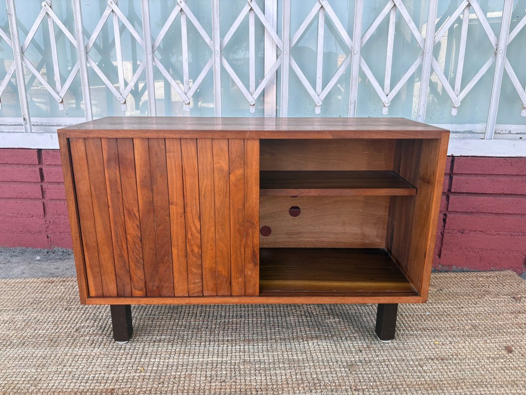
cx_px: 263
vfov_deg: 53.1
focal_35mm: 26
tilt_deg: -13.8
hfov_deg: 67.3
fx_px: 395
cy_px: 198
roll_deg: -0.8
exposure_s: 1/224
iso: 40
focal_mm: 5.96
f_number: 1.6
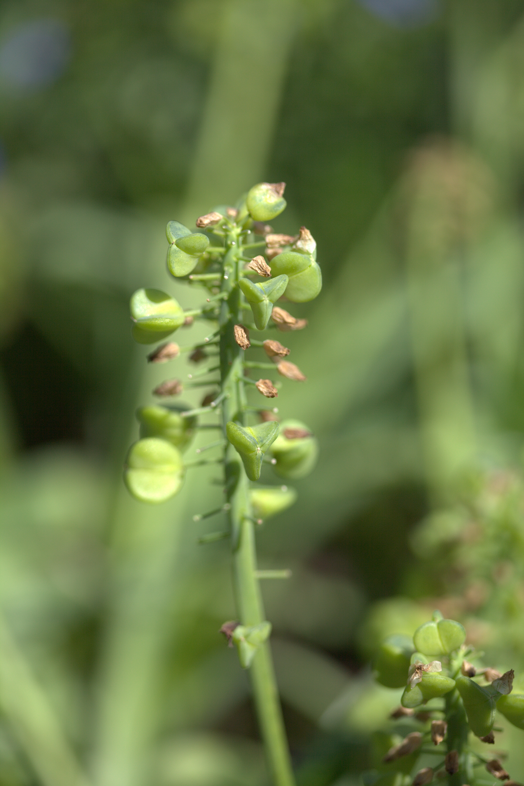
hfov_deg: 14.1
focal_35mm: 97
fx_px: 2119
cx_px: 262
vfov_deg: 21.0
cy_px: 393
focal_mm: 100
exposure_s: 1/1600
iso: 100
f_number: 2.8
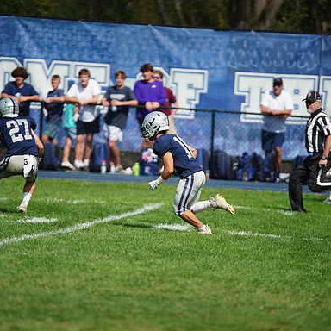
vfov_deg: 4.6
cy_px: 165
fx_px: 4165
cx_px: 157
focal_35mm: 385
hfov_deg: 4.6
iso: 400
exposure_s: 1/6400
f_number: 2.8
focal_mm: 300
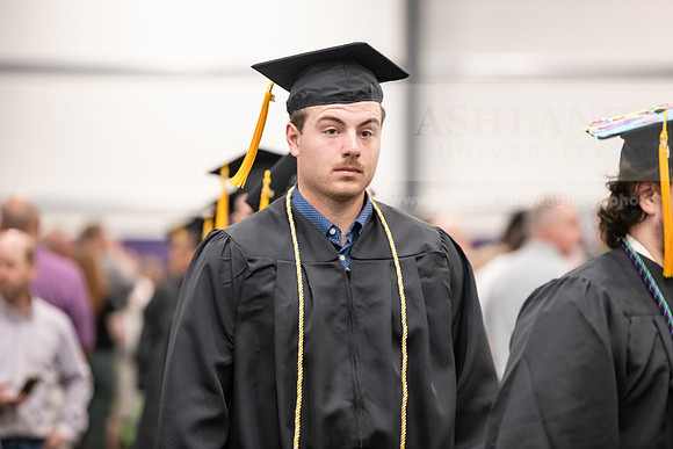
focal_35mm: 175
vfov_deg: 7.9
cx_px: 336
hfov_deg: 11.7
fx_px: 3272
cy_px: 224
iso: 3200
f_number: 3.2
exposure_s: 1/200
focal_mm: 175
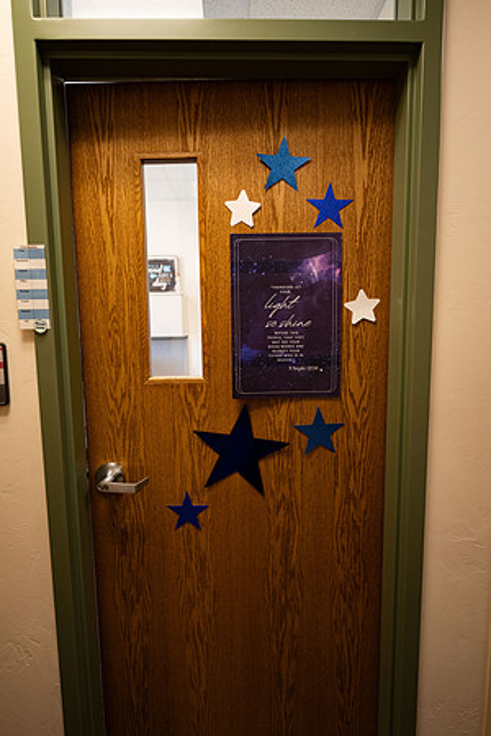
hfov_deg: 61.9
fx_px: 409
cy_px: 368
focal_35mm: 20
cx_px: 246
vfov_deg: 84.0
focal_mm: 20
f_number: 2.8
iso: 640
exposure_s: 1/250
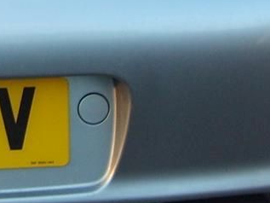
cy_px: -135
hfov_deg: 8.9
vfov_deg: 6.7
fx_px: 1693
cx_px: -158
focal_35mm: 217
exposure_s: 1/45
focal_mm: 7.2
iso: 50
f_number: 3
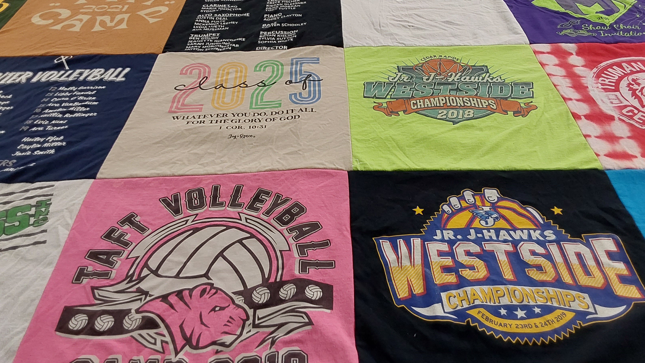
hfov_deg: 62.6
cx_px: 323
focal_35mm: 31
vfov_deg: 37.4
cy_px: 121
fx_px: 530
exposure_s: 1/60
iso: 80
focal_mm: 2.91
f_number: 1.9
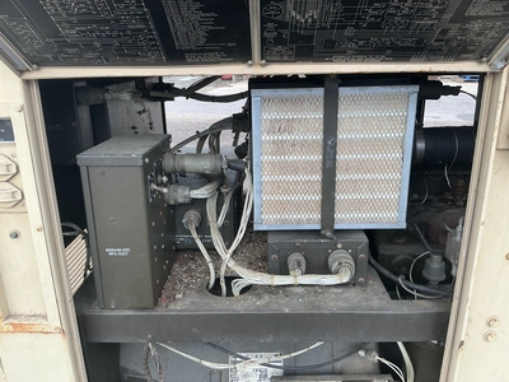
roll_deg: +2.3
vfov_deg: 49.7
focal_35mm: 28
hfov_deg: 63.4
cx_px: 254
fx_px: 412
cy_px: 191
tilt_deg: -19.1
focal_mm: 3
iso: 20
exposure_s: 1/122
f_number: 1.8
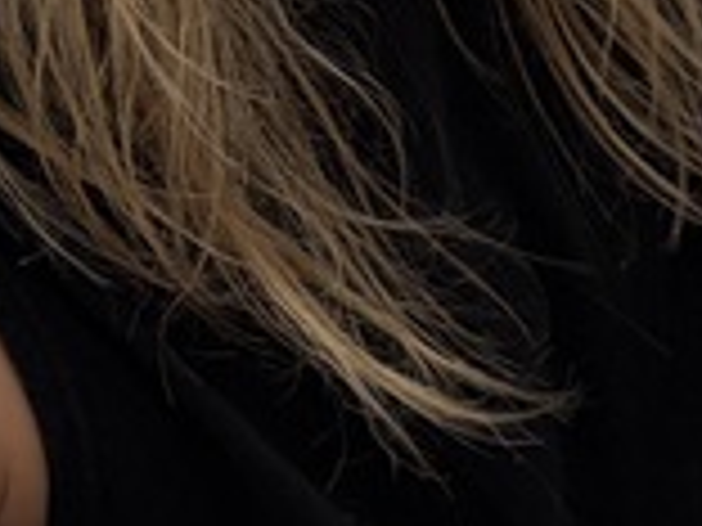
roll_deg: +3.3
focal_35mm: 171
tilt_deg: -37.5
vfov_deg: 7.9
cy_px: 1394
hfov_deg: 9.1
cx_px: 2169
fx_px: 3468
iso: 50
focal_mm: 5.96
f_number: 1.6
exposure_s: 1/121
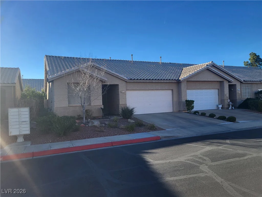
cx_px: 131
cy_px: 98
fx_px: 197
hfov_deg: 67.3
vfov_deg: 53.1
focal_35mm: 26
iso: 40
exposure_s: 1/1160
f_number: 1.8
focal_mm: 5.4
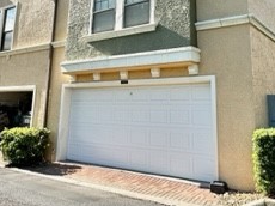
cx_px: 151
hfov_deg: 47.8
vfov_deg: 35.4
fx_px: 310
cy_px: 37
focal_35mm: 39
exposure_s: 1/629
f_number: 2.2
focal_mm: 2.22
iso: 40
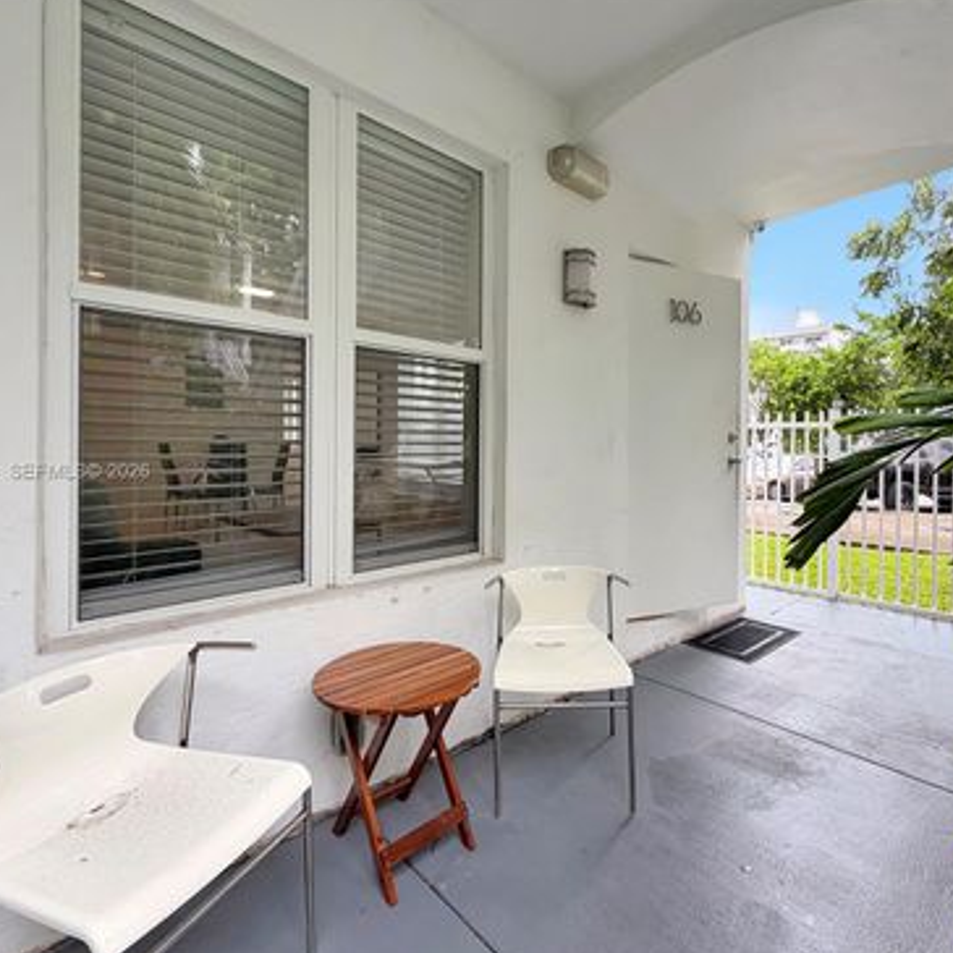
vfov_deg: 84.0
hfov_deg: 83.4
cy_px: 473
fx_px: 530
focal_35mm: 17
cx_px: 550
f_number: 2.2
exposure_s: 1/198
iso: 64
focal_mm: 2.22
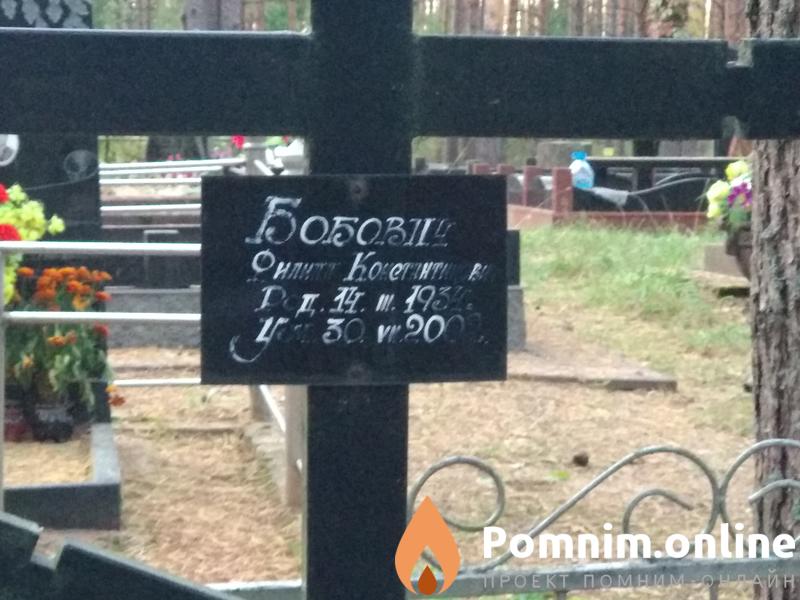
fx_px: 1202
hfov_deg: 36.8
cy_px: 300
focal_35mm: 52
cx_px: 400
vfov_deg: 28.0
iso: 1600
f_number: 2.6
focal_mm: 5.99
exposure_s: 1/30
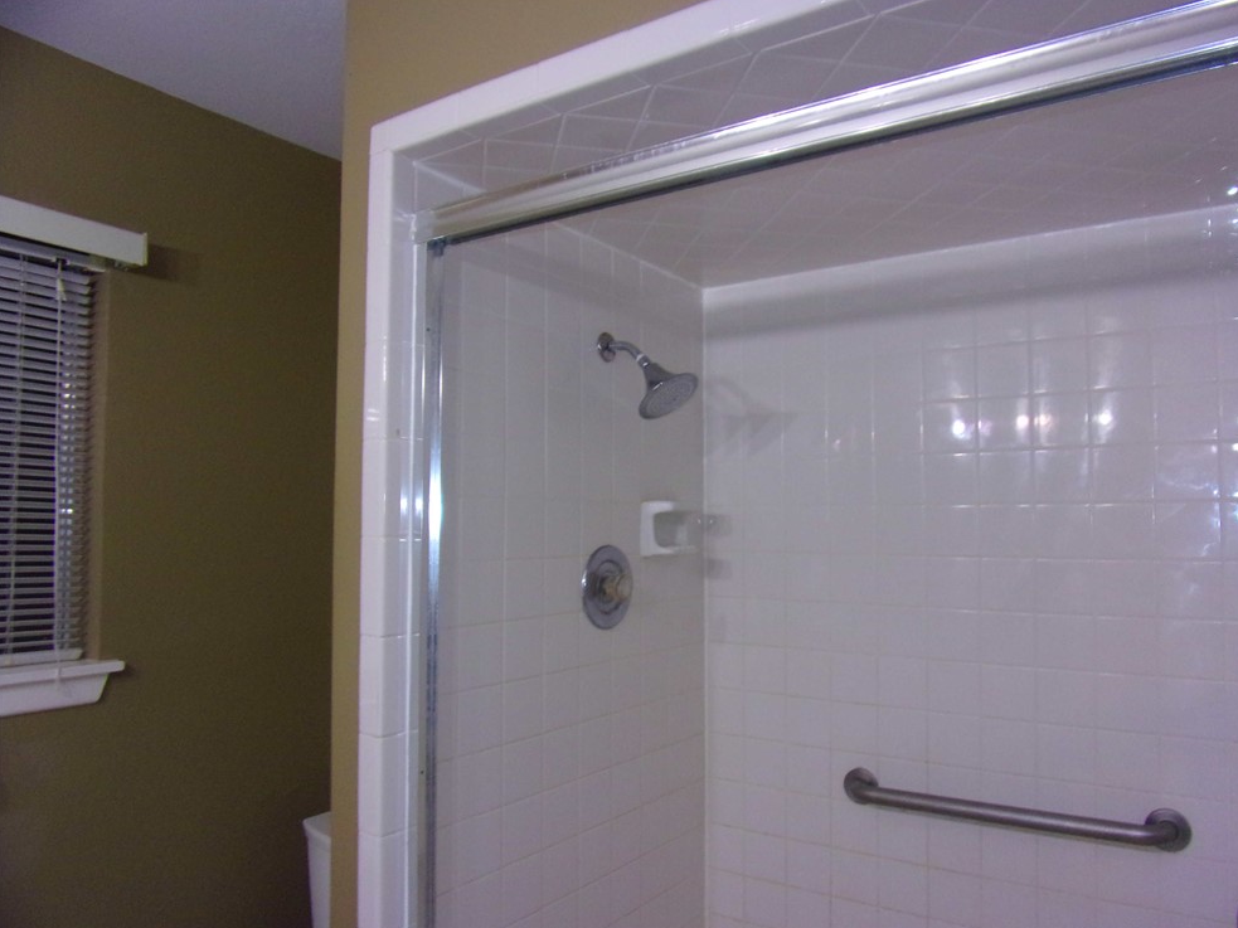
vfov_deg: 54.9
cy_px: 473
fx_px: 894
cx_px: 640
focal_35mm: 25
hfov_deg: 69.4
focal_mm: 4.3
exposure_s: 1/34
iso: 160
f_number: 3.3
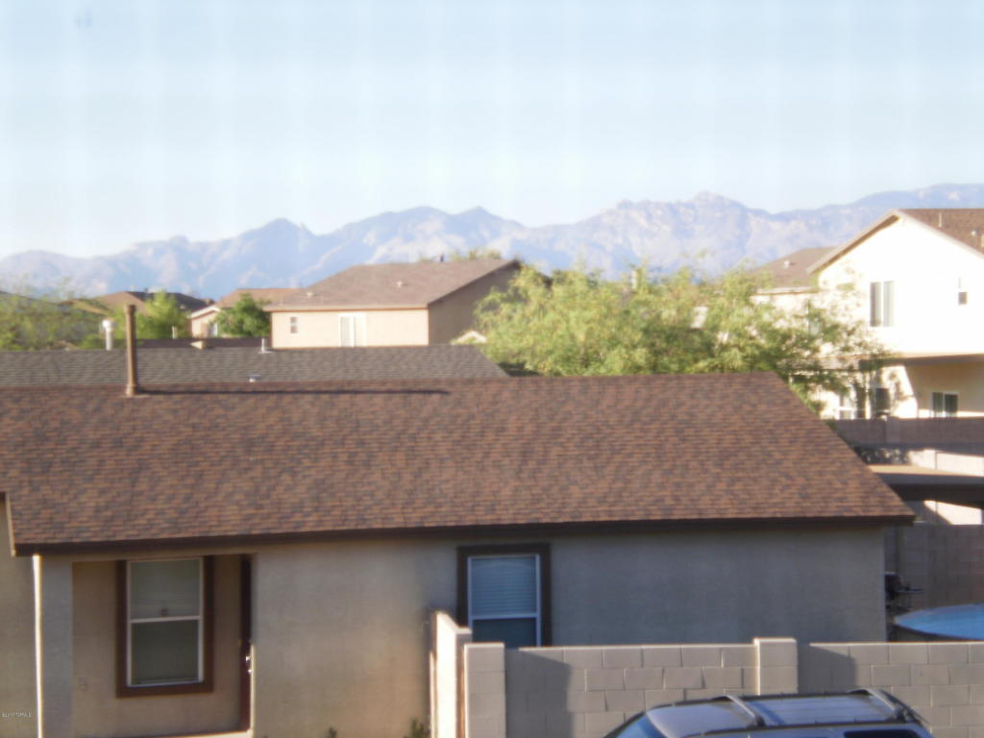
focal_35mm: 86
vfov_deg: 17.2
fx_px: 2445
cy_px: 369
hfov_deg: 22.8
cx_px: 492
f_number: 5.1
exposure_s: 1/160
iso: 100
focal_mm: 14.3
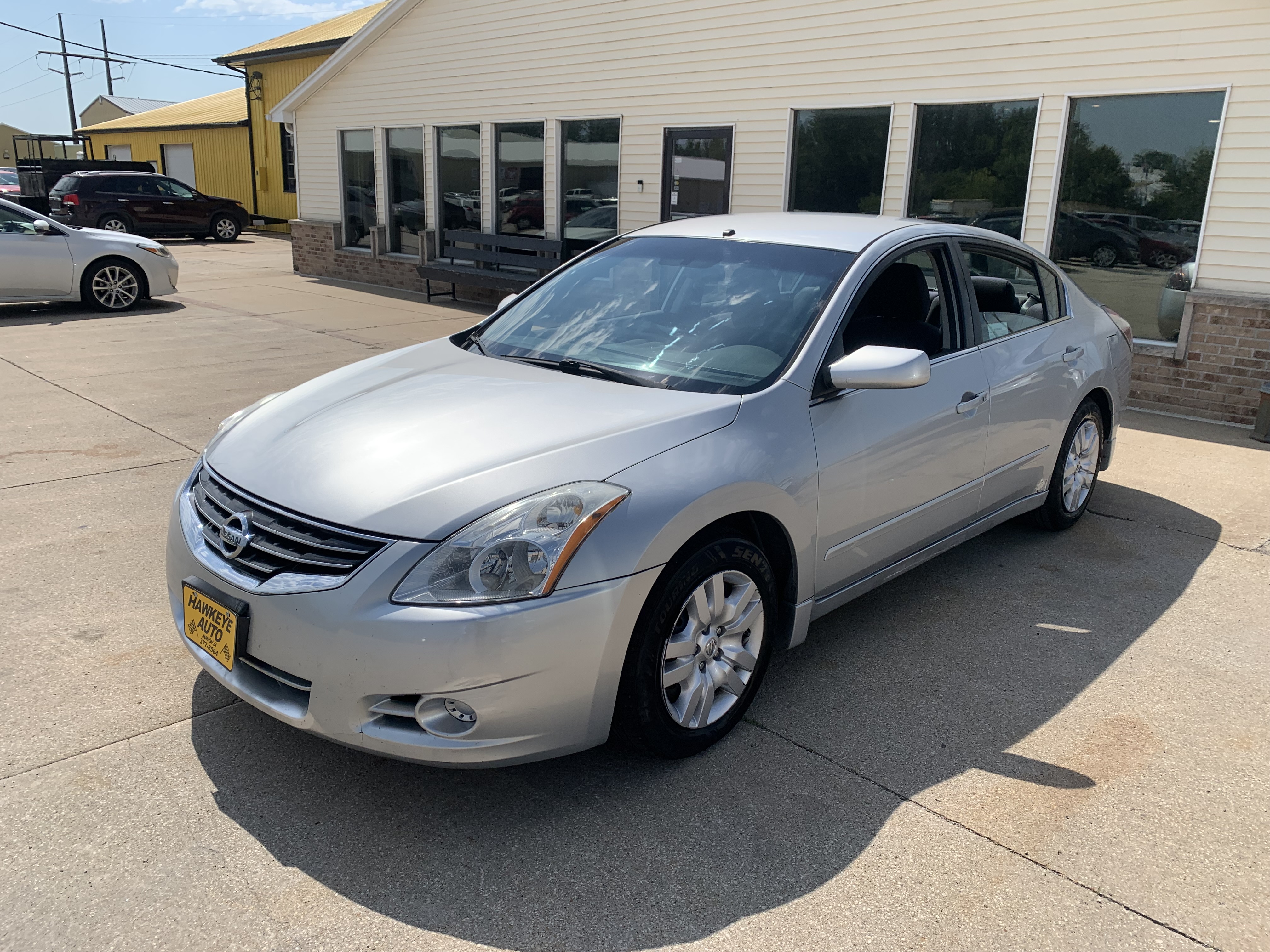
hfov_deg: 67.3
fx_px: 954
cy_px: 476
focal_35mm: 26
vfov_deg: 53.1
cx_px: 635
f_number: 1.8
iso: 25
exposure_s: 1/3788
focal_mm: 4.25
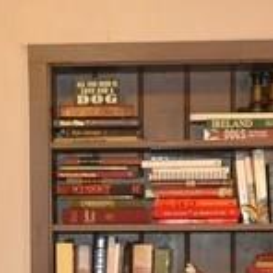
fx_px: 1419
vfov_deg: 10.7
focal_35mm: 159
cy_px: 374
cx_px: 18
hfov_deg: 10.9
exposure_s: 1/60
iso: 800
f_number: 3.5
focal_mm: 18
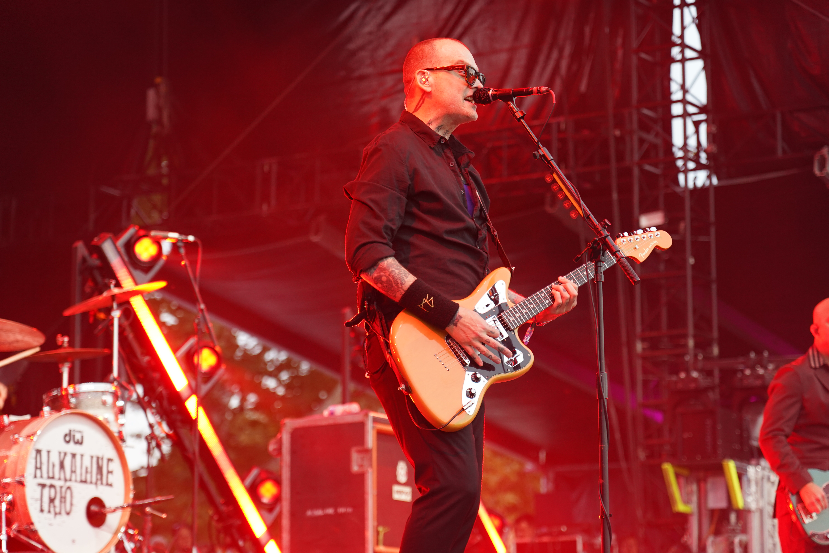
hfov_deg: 19.5
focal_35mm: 105
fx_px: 2418
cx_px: 414
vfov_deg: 13.0
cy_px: 276
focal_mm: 105
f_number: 4
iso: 1250
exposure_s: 1/160
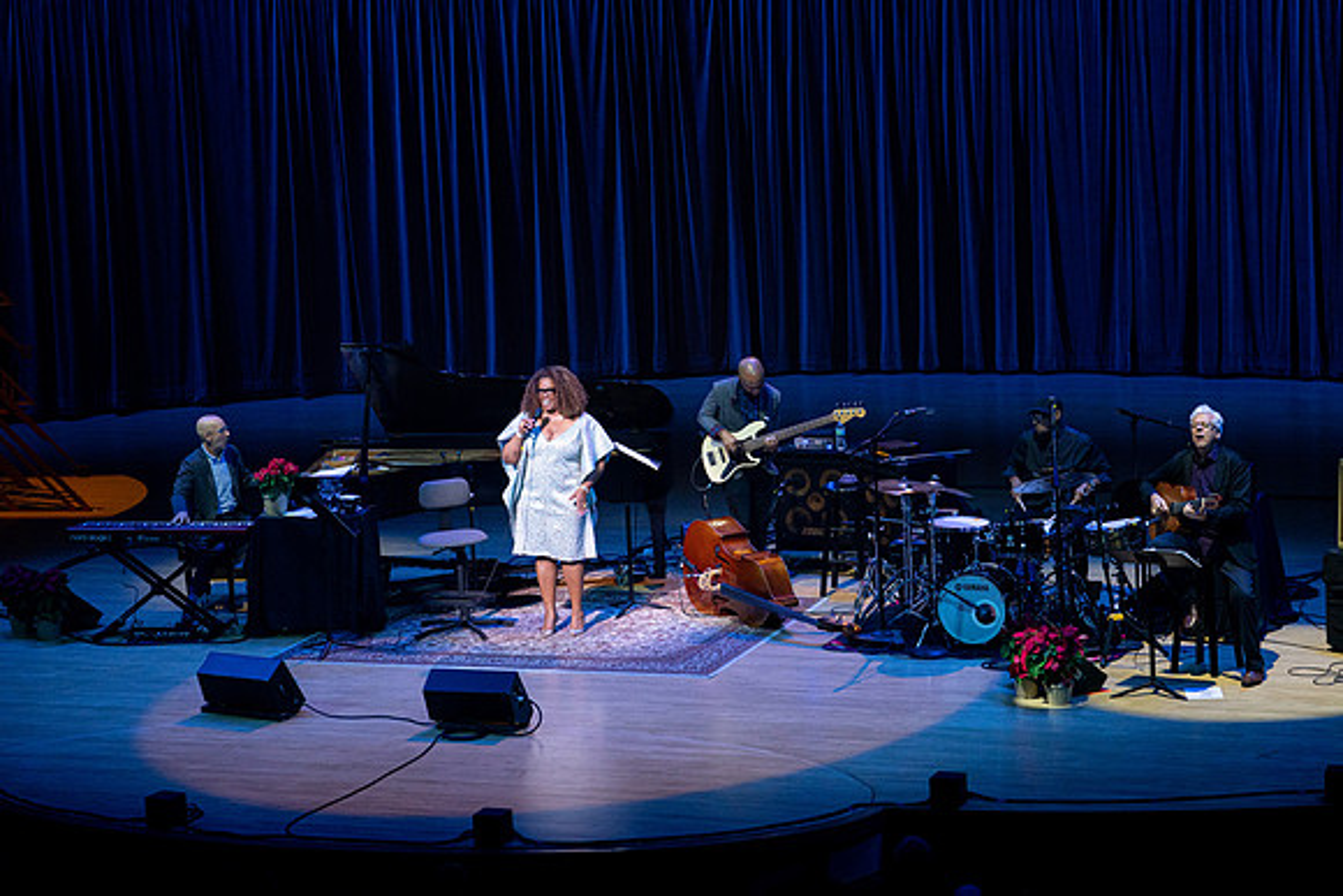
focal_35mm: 118
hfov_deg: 17.3
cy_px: 448
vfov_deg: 11.6
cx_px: 672
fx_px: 4403
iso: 2500
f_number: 5.6
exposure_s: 1/320
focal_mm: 118
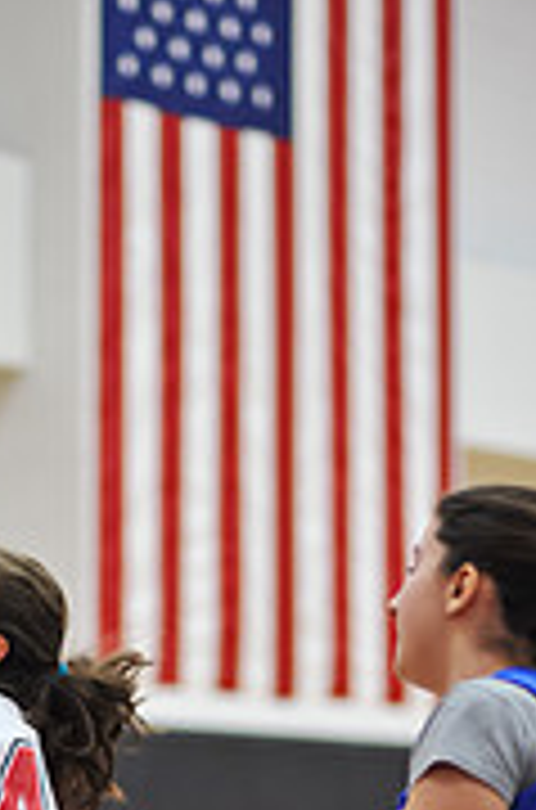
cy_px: 891
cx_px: -38
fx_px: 4784
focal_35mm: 213
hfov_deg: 6.4
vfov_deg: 9.6
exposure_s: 1/500
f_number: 2
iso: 1400
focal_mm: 85
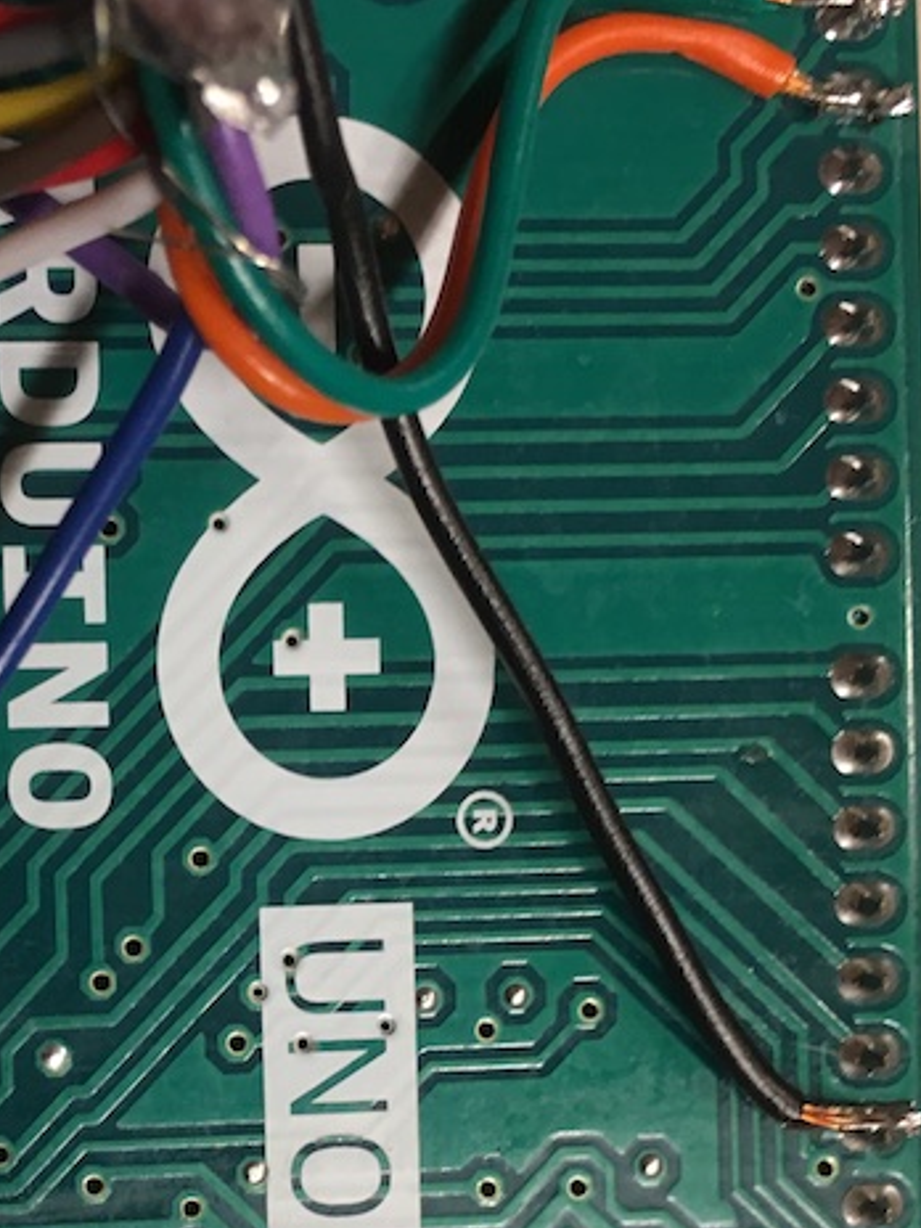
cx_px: 119
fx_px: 2270
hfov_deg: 22.5
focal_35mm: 64
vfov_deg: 29.9
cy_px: 887
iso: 100
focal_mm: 4.15
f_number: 2.2
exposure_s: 1/33
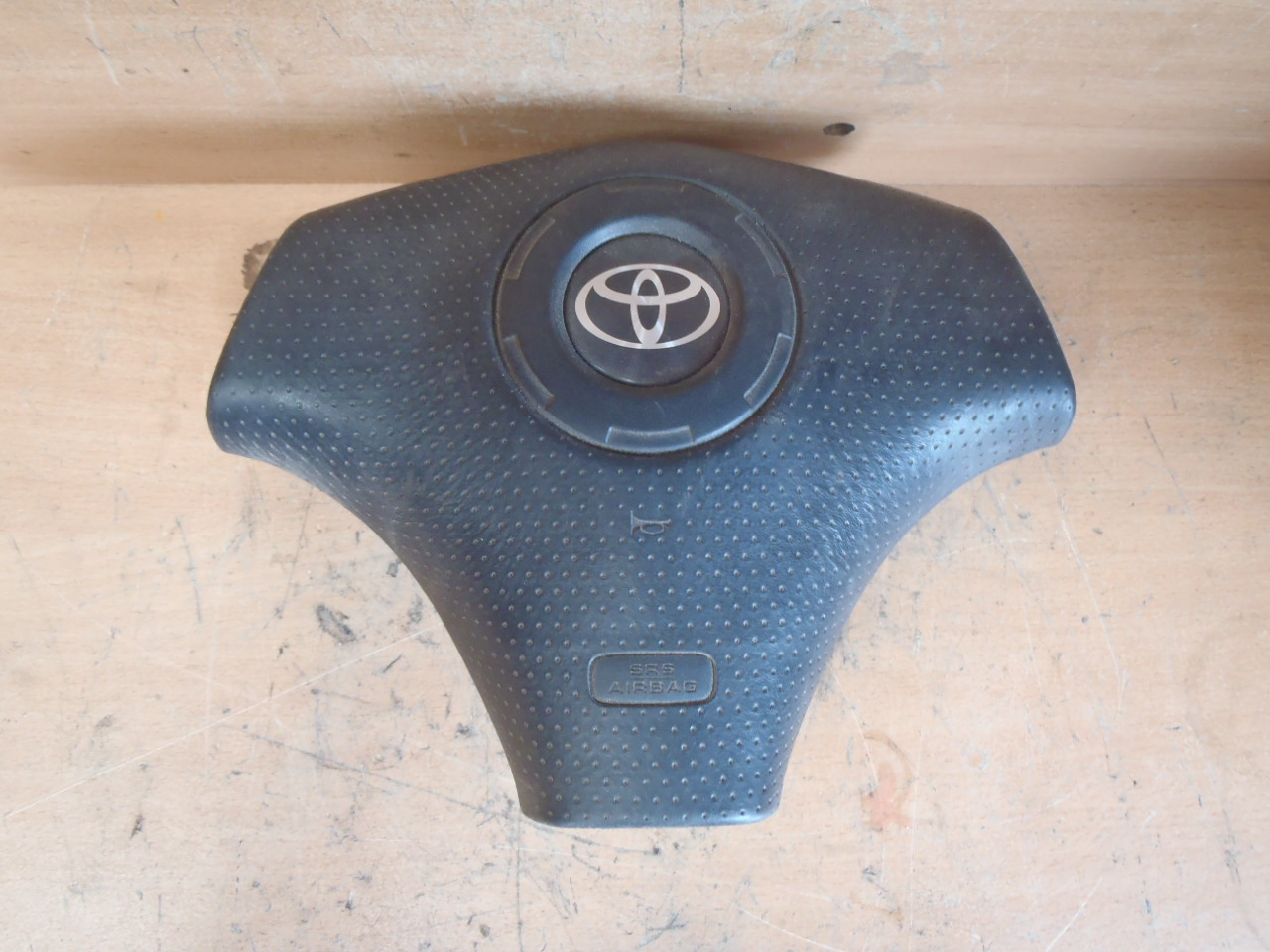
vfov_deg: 49.7
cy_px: 476
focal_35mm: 28
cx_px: 635
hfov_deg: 63.4
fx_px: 1027
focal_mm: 5
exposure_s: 1/13
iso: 200
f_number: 3.9
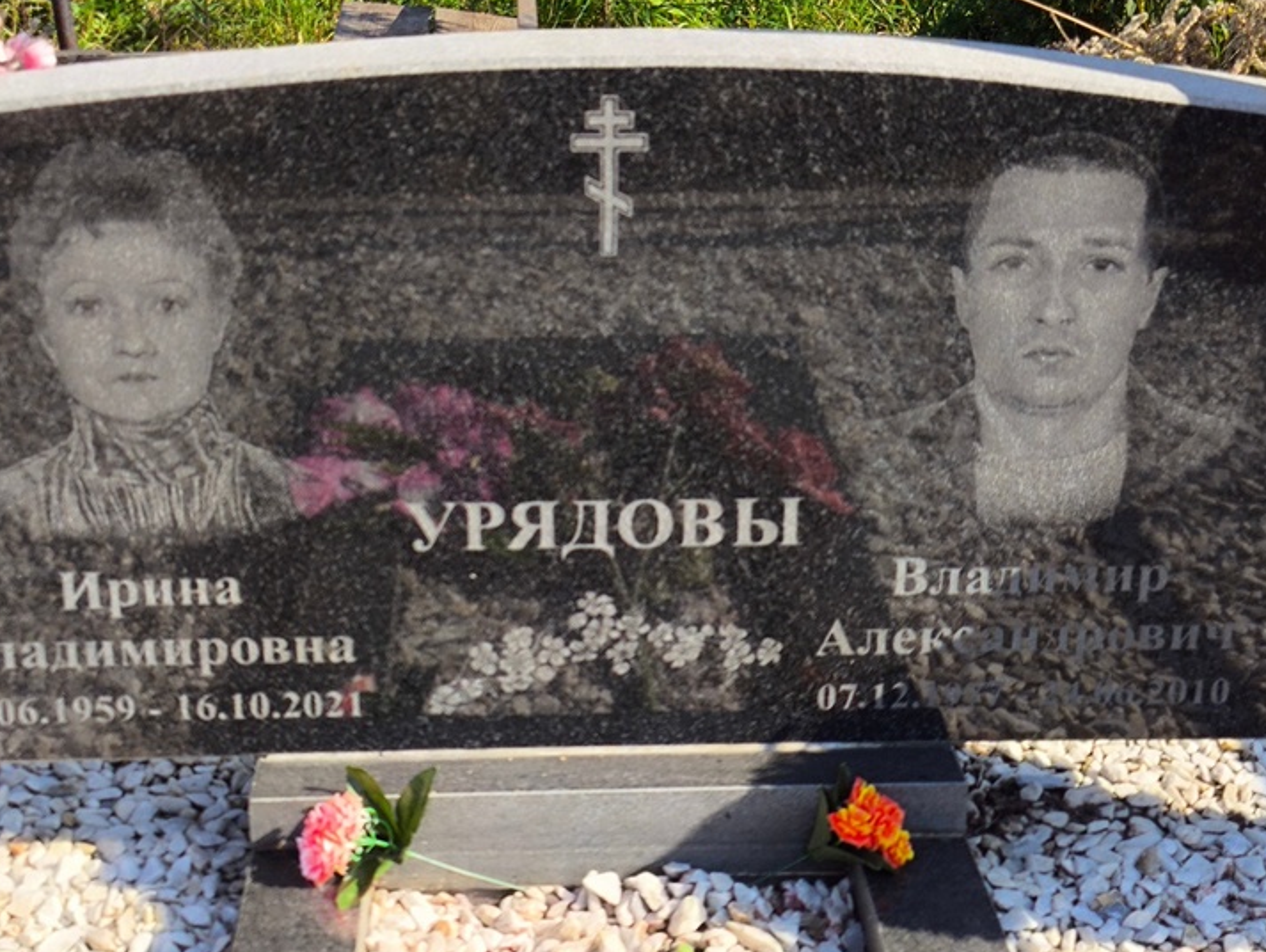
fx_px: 2050
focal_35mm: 56
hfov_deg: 34.3
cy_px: 442
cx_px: 596
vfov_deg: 26.1
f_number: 1.7
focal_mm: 4.71
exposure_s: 1/1297
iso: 50
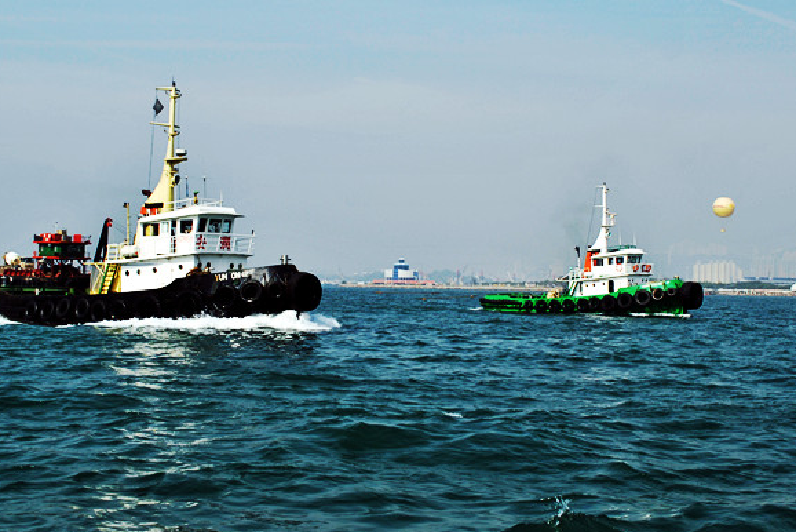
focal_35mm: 54
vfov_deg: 25.1
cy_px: 236
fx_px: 1195
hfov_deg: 36.9
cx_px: 387
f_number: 9
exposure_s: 1/320
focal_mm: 26
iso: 100
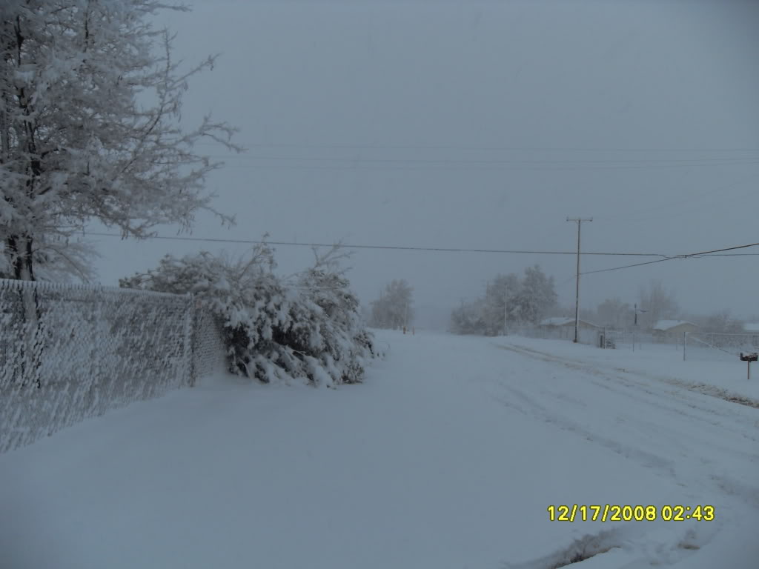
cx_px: 380
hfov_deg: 54.0
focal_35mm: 34
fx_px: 745
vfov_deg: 41.8
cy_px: 284
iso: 80
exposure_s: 1/180
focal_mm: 6.3
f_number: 7
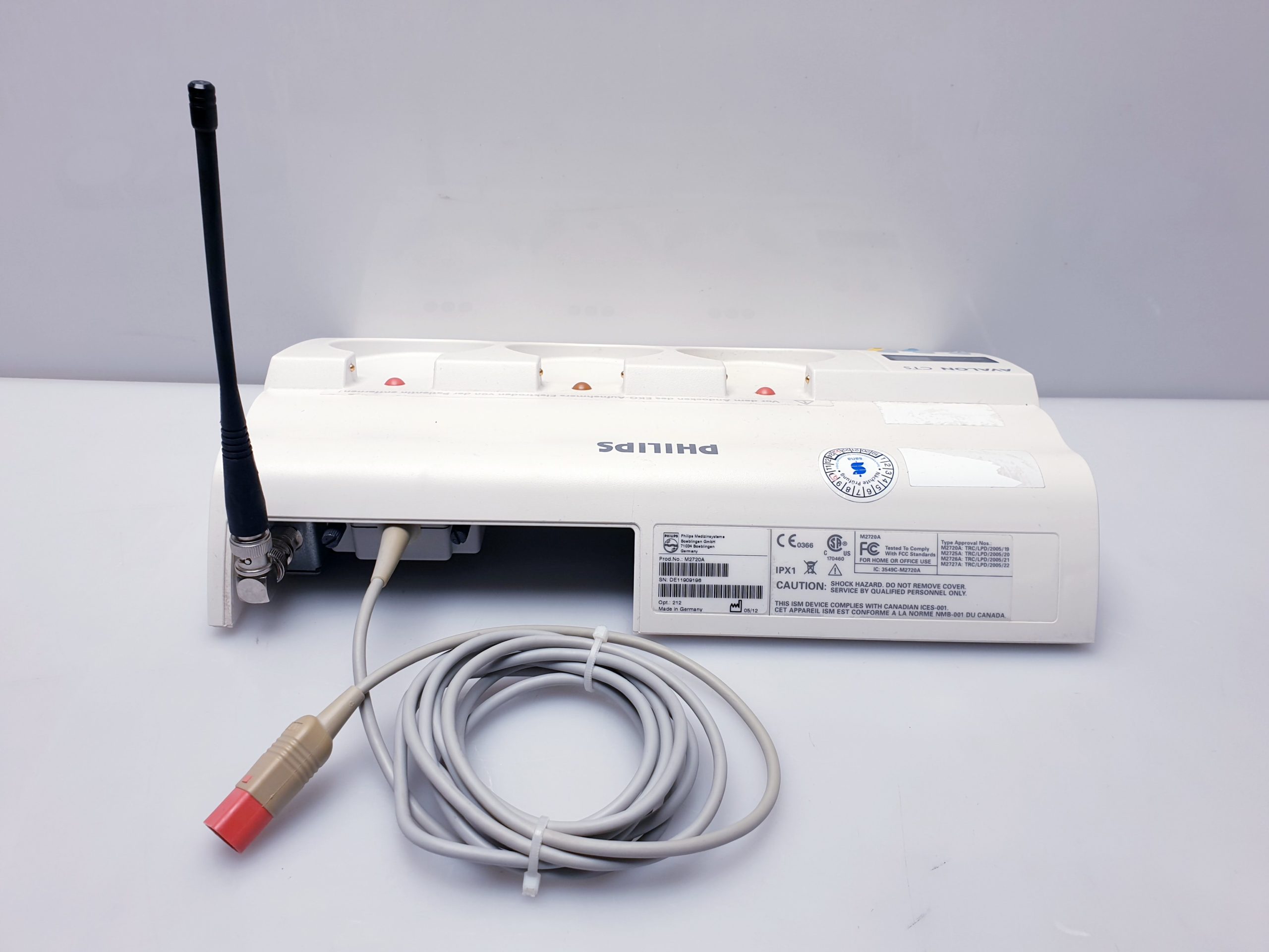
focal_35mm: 26
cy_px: 476
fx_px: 953
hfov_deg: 67.3
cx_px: 634
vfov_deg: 53.1
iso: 50
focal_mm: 4.3
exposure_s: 1/104
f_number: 2.4
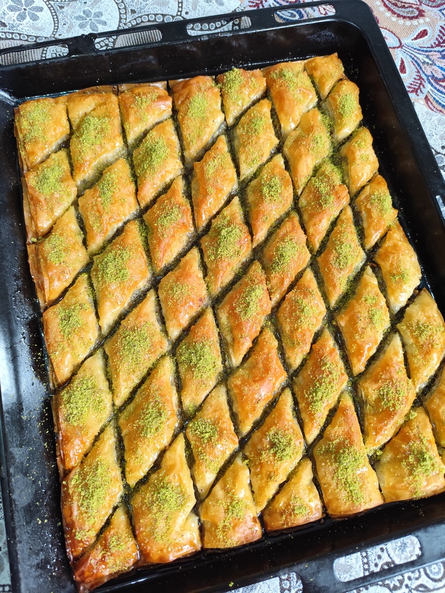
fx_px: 394
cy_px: 296
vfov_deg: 73.9
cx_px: 222
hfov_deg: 58.9
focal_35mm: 23
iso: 800
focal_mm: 6.19
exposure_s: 1/50
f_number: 1.65
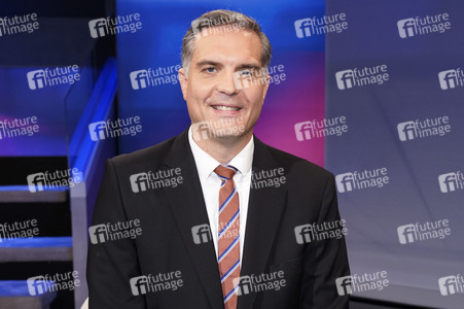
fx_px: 451
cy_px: 154
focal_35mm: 35
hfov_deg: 54.5
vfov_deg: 37.8
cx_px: 232
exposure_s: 1/125
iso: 2000
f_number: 5
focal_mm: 35
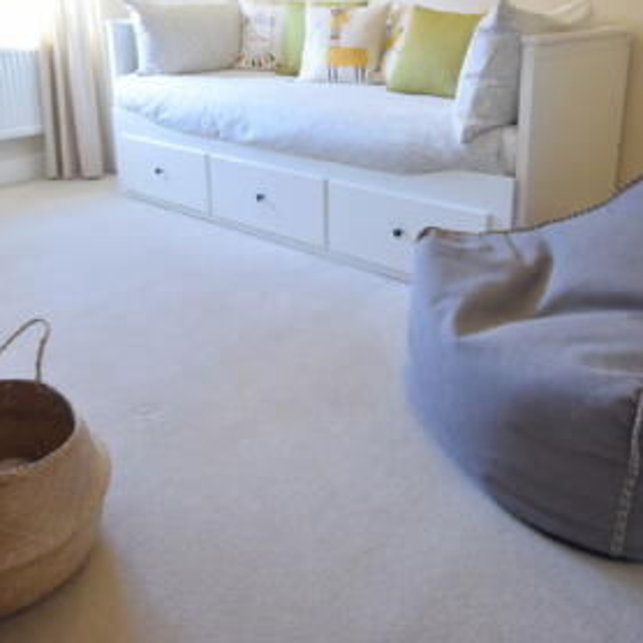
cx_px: 367
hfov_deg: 53.8
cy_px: 149
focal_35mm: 30
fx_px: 630
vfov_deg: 51.4
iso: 400
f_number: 4
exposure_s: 1/60
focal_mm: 10
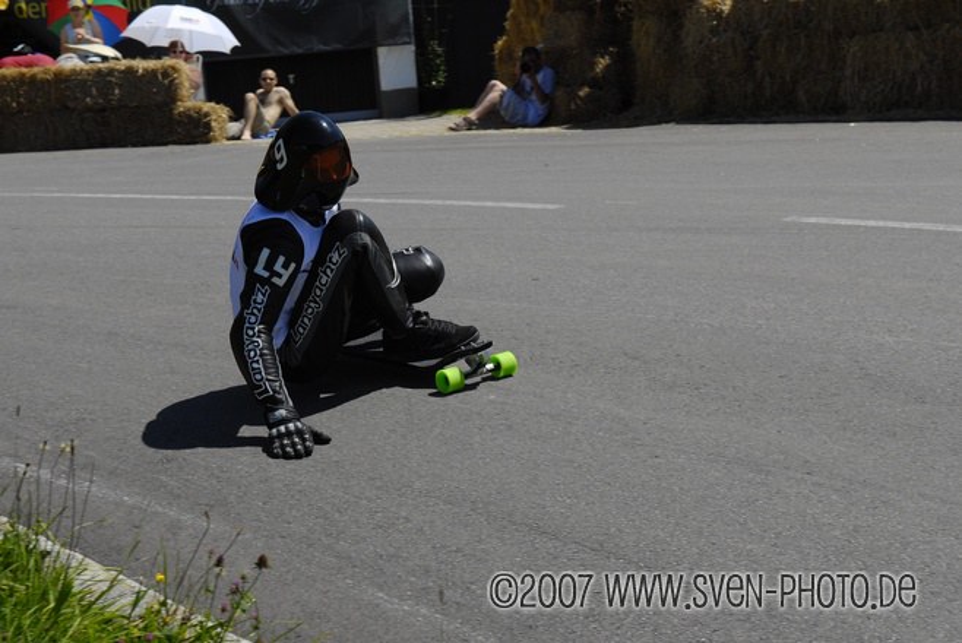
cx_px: 481
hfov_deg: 30.5
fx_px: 1765
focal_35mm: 66
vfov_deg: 20.7
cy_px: 322
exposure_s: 1/1000
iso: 320
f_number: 7.1
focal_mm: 44
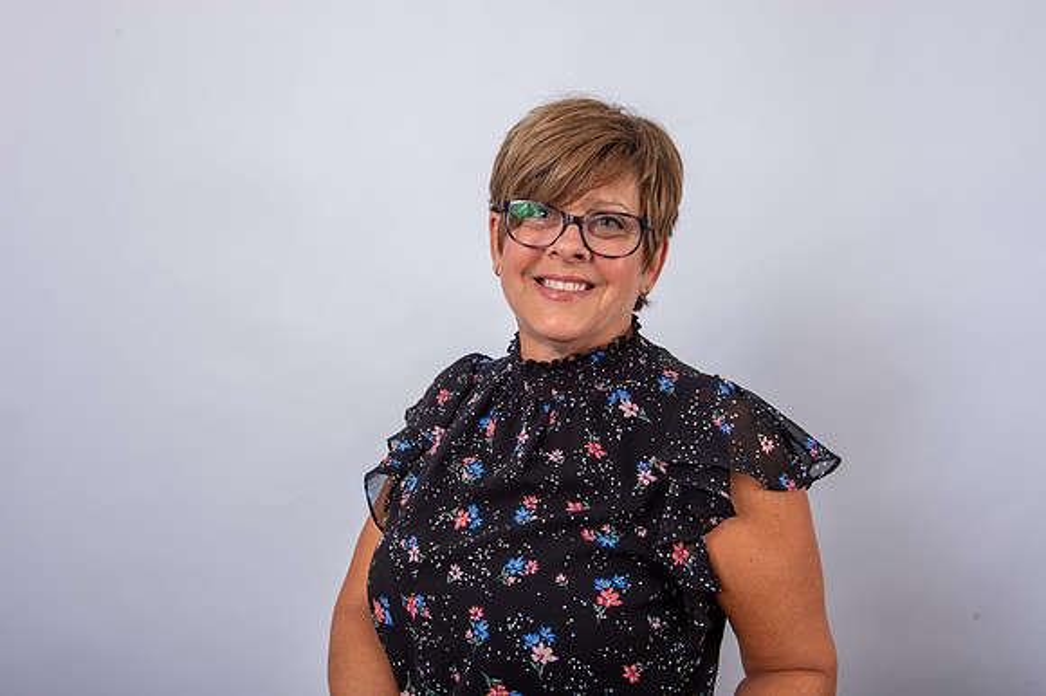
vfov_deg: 41.1
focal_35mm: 32
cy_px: 348
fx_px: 929
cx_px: 523
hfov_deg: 58.7
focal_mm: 32
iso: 160
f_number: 8
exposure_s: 1/250
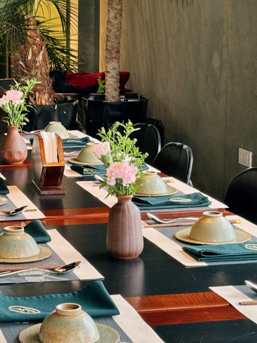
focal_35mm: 109
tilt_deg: -6.0
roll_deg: -0.5
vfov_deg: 18.0
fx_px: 1079
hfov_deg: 13.6
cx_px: 80
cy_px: 95
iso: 200
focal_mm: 6.86
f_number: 1.78
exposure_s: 1/60
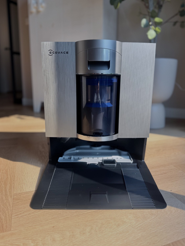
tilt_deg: -11.9
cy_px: 118
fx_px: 178
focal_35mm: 25
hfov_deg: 54.9
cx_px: 95
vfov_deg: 69.4
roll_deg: -0.3
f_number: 1.78
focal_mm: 6.76
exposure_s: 1/796
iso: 80
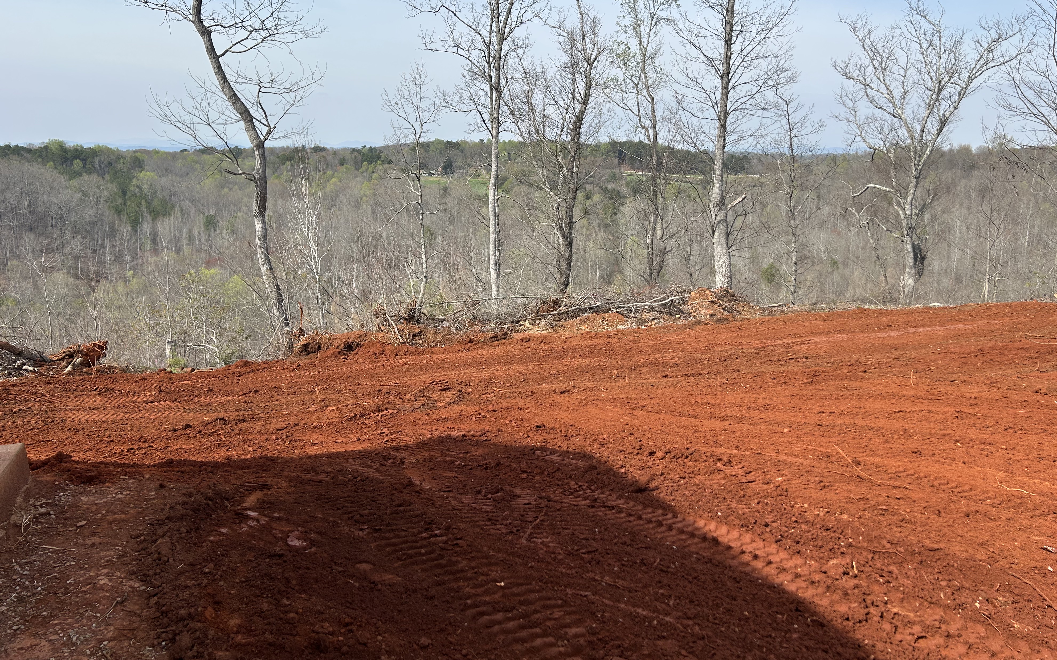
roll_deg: -0.7
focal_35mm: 28
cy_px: 287
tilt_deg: -9.7
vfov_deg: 44.4
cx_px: 529
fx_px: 807
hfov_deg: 66.5
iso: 50
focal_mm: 5.7
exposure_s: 1/3460
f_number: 1.5
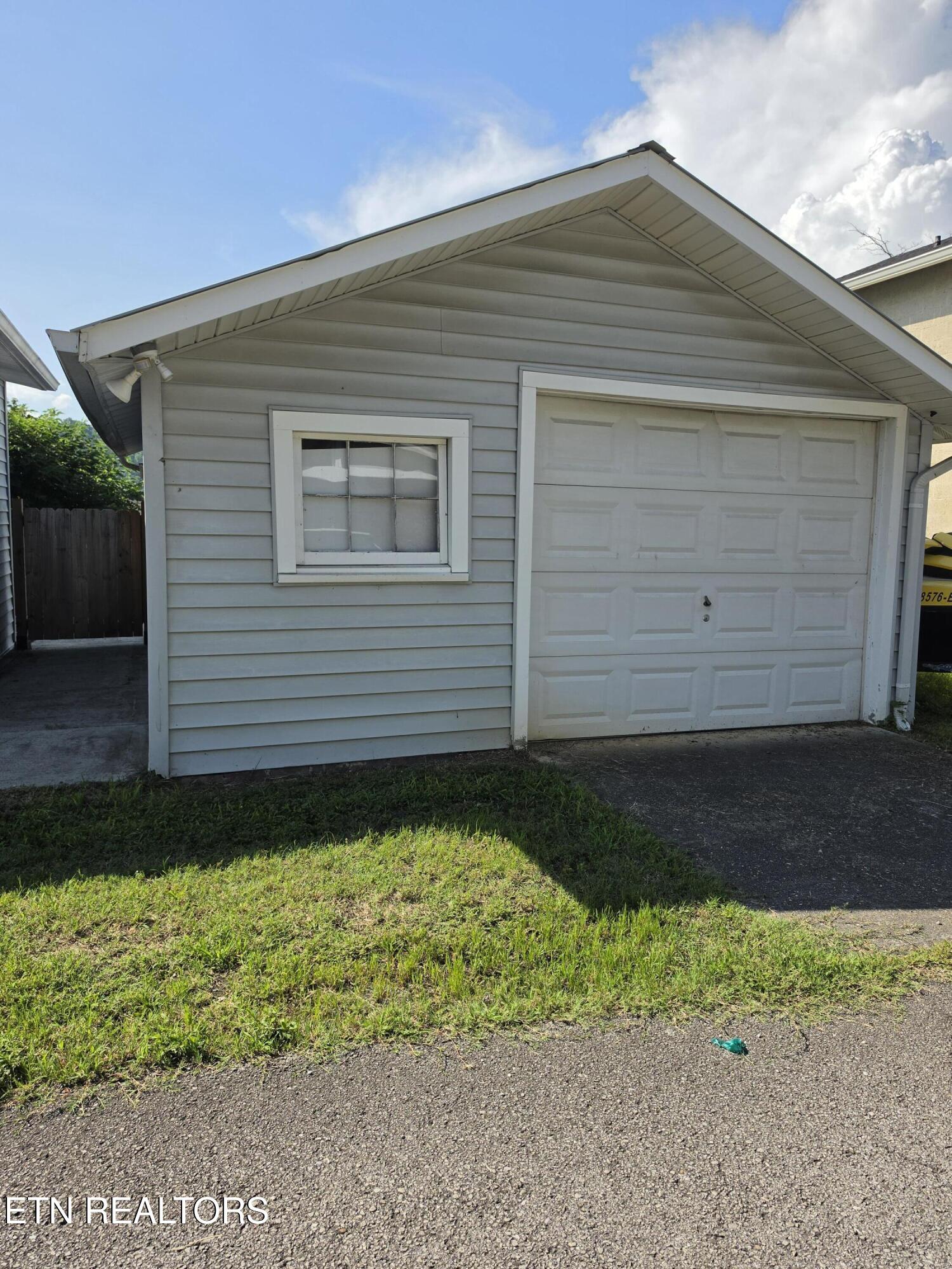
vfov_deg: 73.9
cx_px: 476
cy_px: 634
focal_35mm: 23
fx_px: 843
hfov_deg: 58.9
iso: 64
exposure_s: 1/7939
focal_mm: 6.5
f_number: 1.4
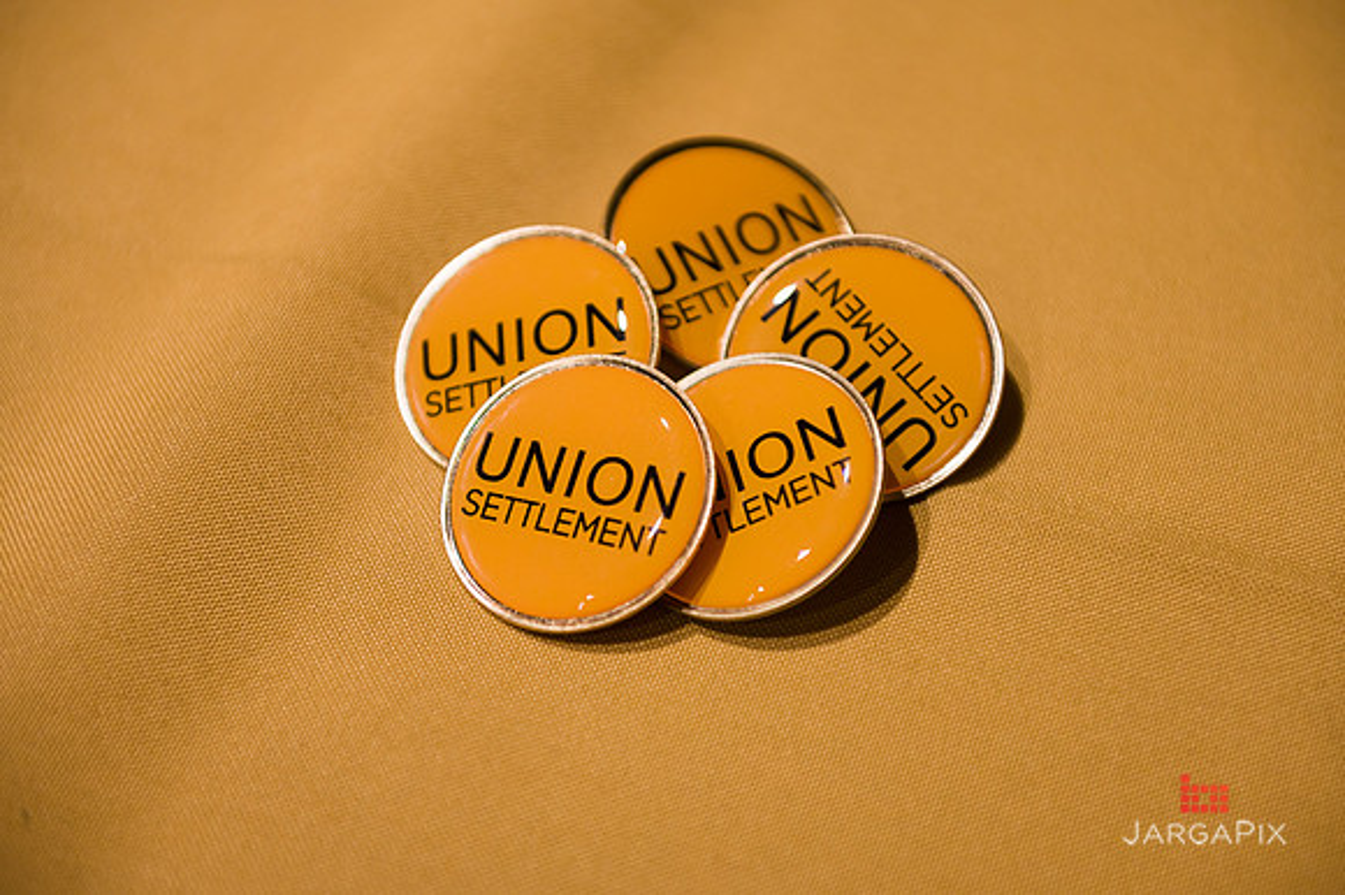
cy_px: 448
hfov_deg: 28.9
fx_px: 2614
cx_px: 672
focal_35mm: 70
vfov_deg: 19.4
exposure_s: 1/200
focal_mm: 70
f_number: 4
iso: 1000
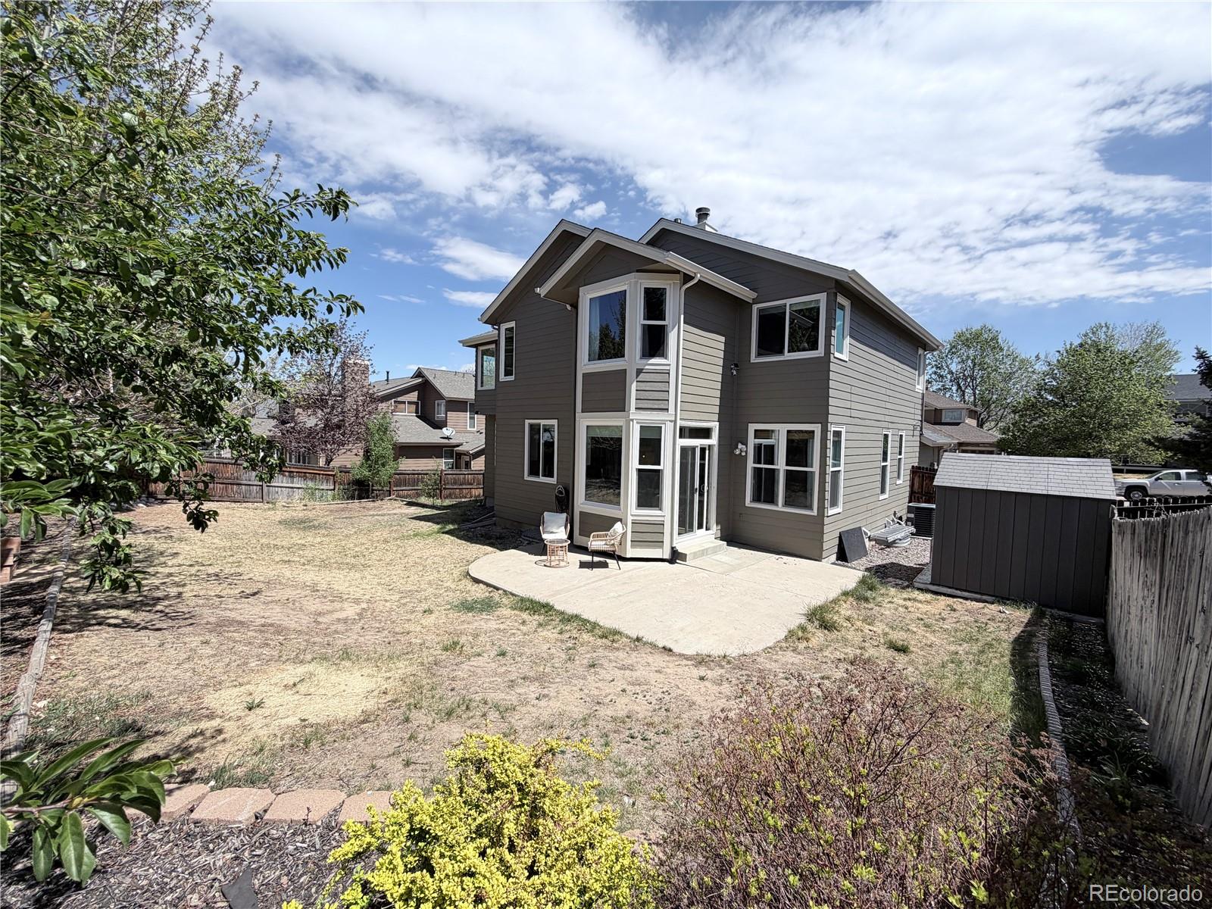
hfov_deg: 102.1
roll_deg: -0.5
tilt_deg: -2.3
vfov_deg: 85.7
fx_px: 490
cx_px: 606
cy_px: 454
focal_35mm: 14
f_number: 2.2
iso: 20
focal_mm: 2.22
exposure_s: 1/1068
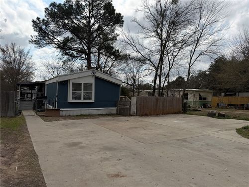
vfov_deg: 56.8
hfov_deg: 71.6
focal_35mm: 24
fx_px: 173
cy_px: 94
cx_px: 124
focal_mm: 6.76
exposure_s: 1/9091
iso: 100
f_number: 1.78
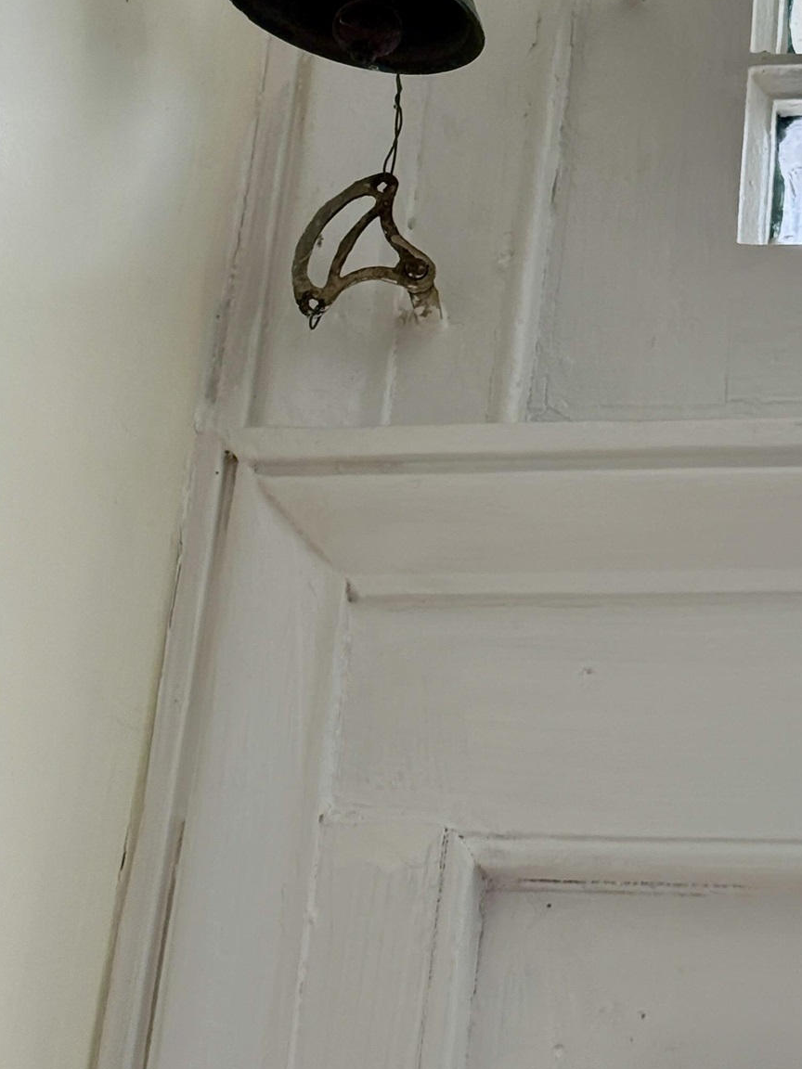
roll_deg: -7.1
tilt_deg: +31.5
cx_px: 540
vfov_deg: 20.1
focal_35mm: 96
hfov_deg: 15.4
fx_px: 2966
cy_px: 153
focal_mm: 6.76
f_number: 1.78
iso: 100
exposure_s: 1/261
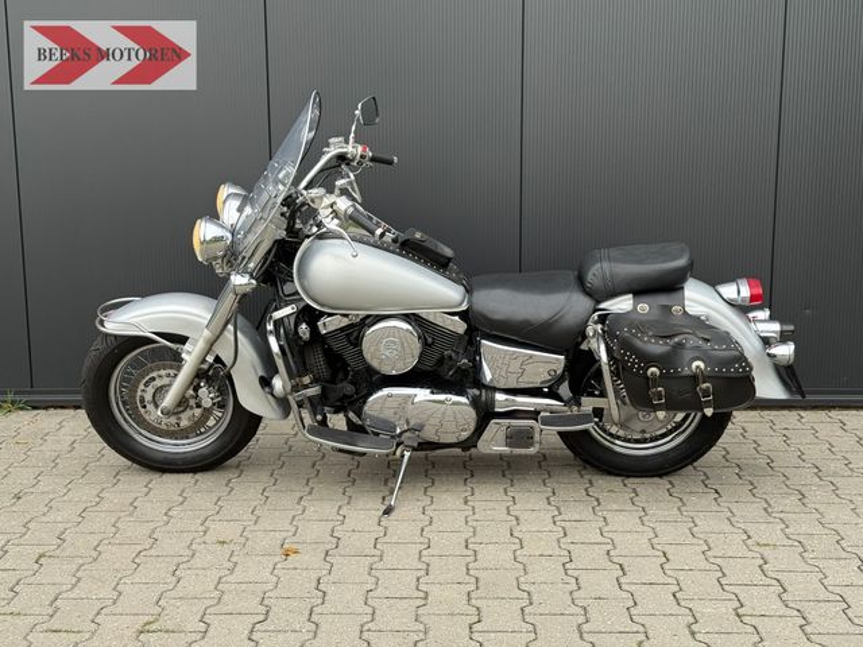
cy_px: 324
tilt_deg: -9.9
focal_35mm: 48
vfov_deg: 30.3
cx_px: 432
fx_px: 1197
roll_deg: +0.7
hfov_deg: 39.7
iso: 50
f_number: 1.78
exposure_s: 1/224
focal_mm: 6.76
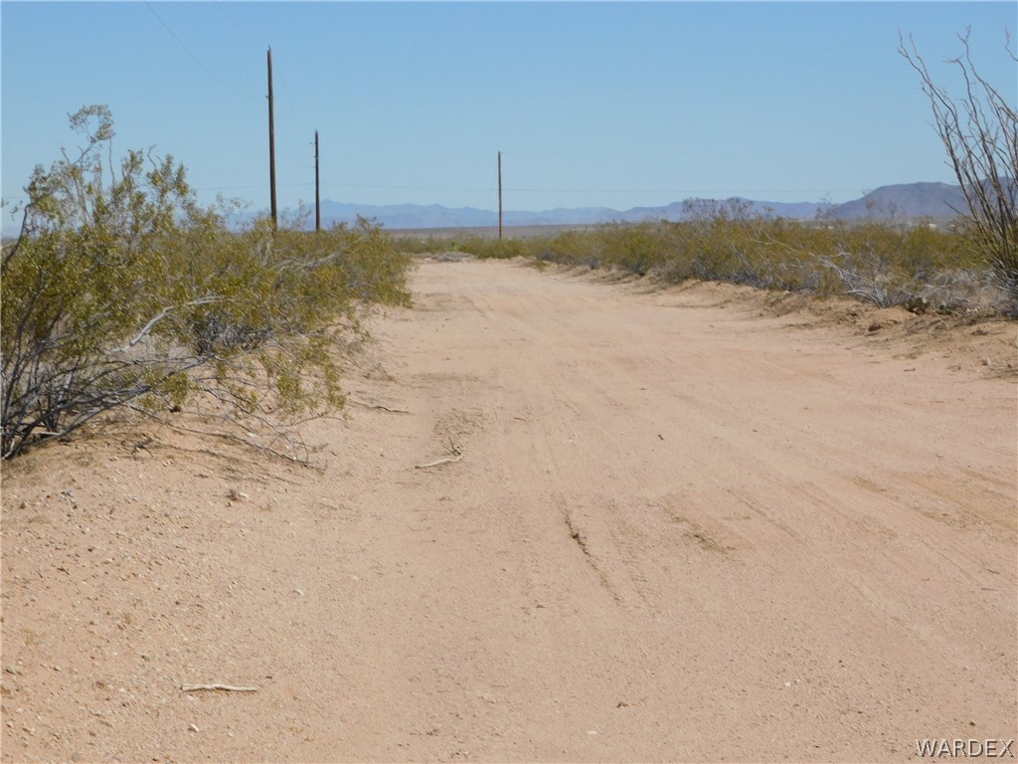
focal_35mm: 80
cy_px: 382
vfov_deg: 18.4
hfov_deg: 24.4
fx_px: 2353
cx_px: 509
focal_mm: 14.2
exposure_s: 1/400
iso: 125
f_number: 8.8
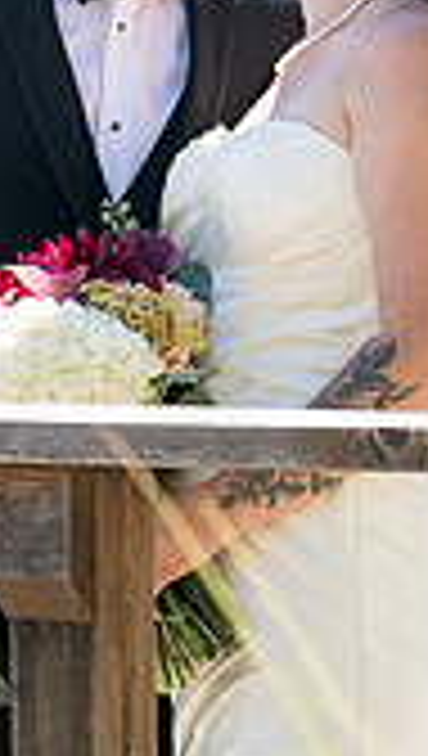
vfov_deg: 6.4
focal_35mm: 334
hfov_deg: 3.7
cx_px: 208
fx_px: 6712
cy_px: -79
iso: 200
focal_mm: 66
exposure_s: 1/500
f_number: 4
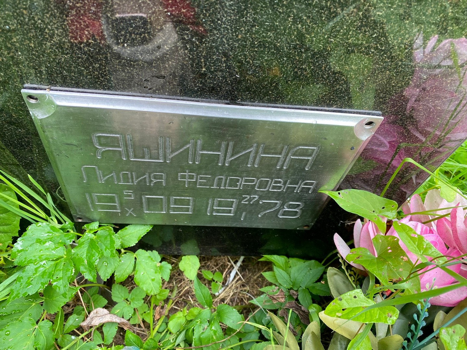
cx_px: 234
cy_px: 175
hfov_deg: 67.3
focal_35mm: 26
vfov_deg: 53.1
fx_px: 351
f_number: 1.8
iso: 125
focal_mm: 4.25
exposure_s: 1/121
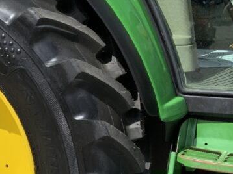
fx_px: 558
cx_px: 10
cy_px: 156
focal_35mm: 83
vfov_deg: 17.5
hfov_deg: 22.8
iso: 16
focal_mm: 3
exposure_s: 1/2058
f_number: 1.8
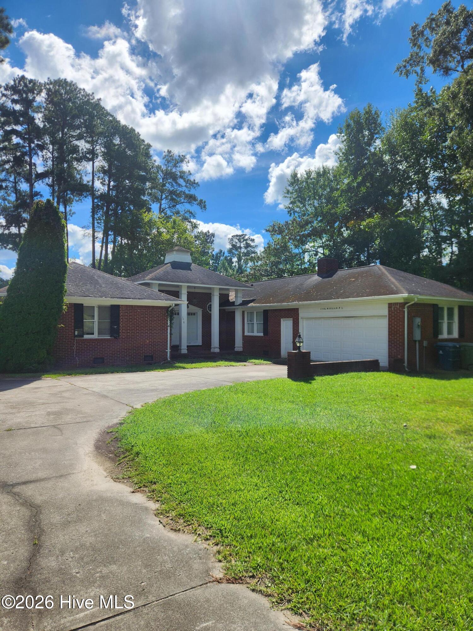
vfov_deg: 73.9
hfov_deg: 58.9
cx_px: 236
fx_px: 419
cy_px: 316
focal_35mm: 23
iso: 20
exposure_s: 1/3109
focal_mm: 5.4
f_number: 1.8
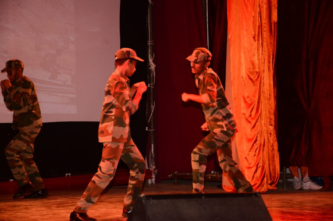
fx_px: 1039
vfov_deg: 12.1
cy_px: 110
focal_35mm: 112
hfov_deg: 18.2
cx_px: 166
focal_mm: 75
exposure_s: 1/160
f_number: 5
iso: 1250
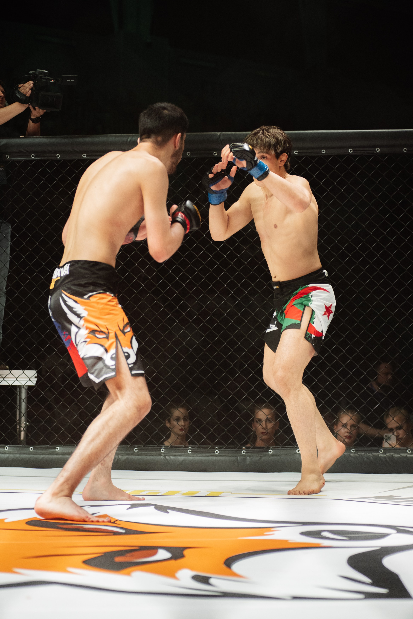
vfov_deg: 25.4
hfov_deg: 17.1
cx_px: 206
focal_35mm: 80
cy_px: 310
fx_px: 1375
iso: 2000
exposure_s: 1/640
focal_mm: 80
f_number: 4
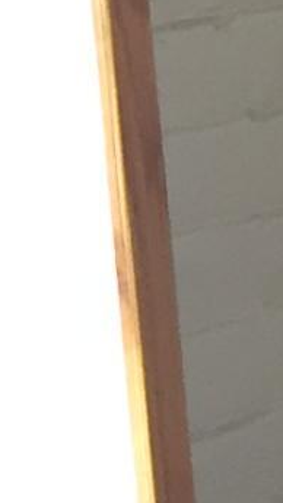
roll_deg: +0.0
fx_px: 3670
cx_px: 2171
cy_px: 303
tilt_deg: -10.8
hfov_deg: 3.4
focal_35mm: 275
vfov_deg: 7.8
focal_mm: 4.15
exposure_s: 1/30
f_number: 2.2
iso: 32
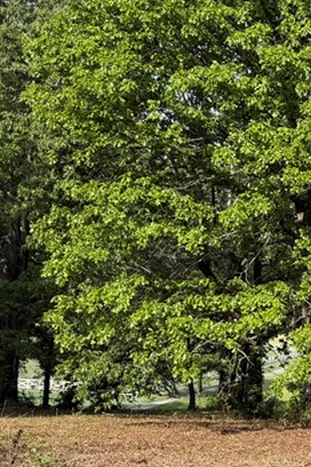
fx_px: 947
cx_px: 501
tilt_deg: +5.6
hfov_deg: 16.5
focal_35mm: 73
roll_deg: -0.1
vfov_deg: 27.7
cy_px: 193
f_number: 1.78
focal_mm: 6.76
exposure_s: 1/1770
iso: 100
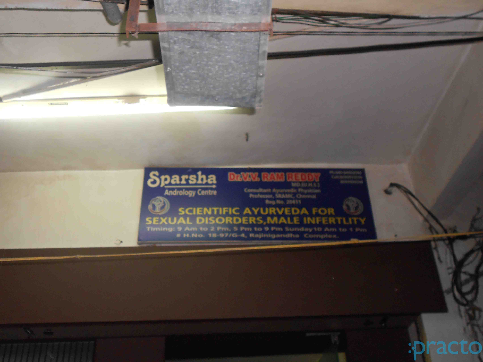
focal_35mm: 37
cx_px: 242
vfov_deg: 38.7
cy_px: 181
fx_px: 516
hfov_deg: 50.1
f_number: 3.9
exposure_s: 1/30
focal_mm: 6.9
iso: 200
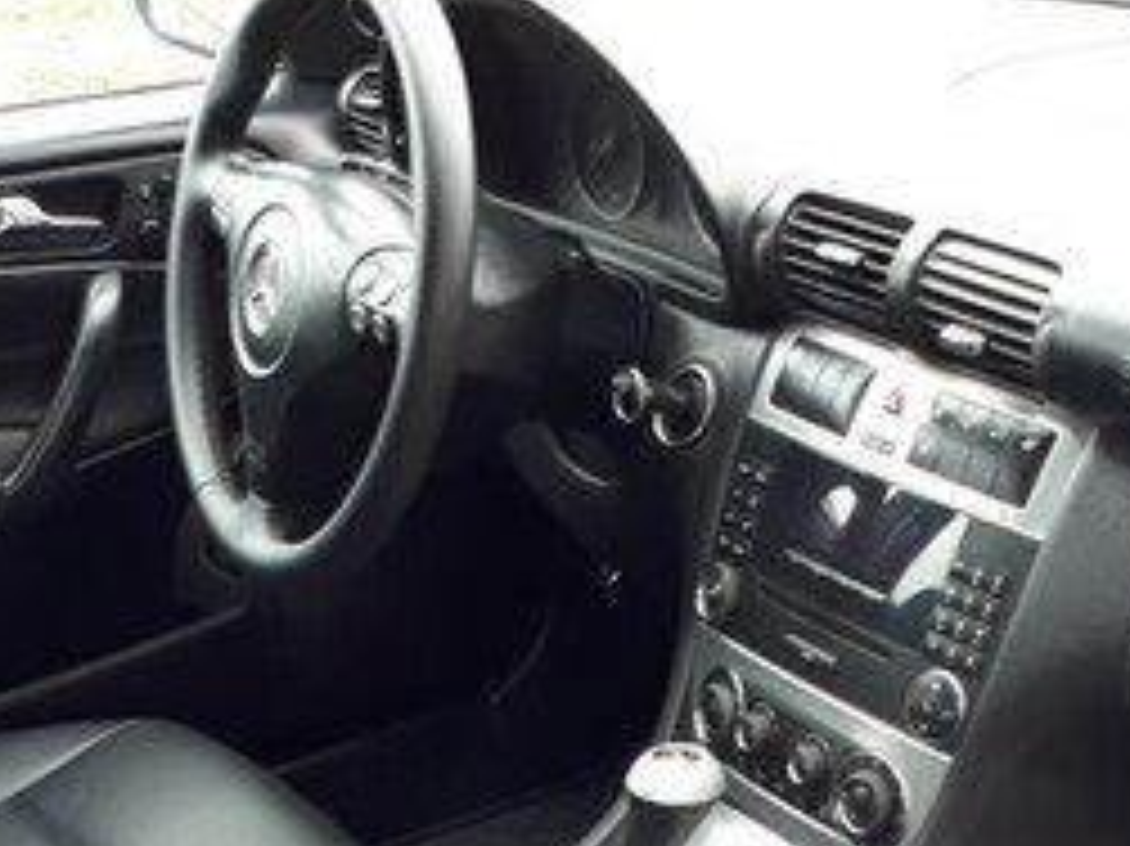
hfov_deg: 27.4
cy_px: 929
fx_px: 2317
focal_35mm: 71
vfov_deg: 19.8
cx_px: 594
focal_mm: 3.6
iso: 40
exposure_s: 1/33
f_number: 1.9
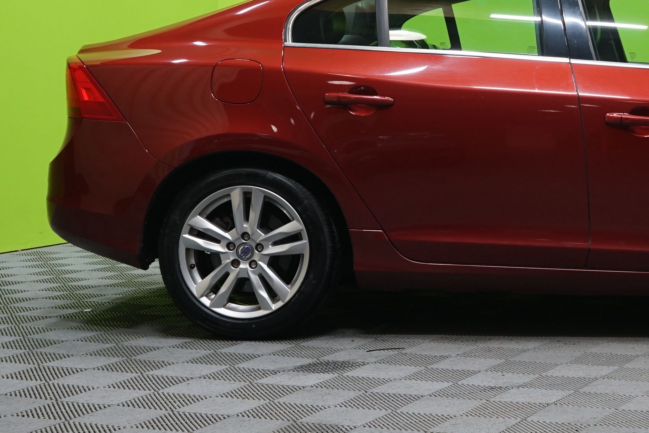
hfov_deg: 23.6
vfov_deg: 16.6
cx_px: 662
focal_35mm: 82
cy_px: 105
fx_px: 1478
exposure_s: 1/20
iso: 800
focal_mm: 38
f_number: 5.6
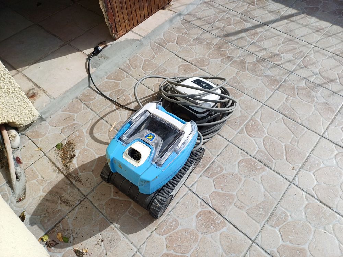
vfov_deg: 54.9
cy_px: 128
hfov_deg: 69.4
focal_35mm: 25
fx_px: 248
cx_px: 172
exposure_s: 1/1353
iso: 50
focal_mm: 4.65
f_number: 1.8
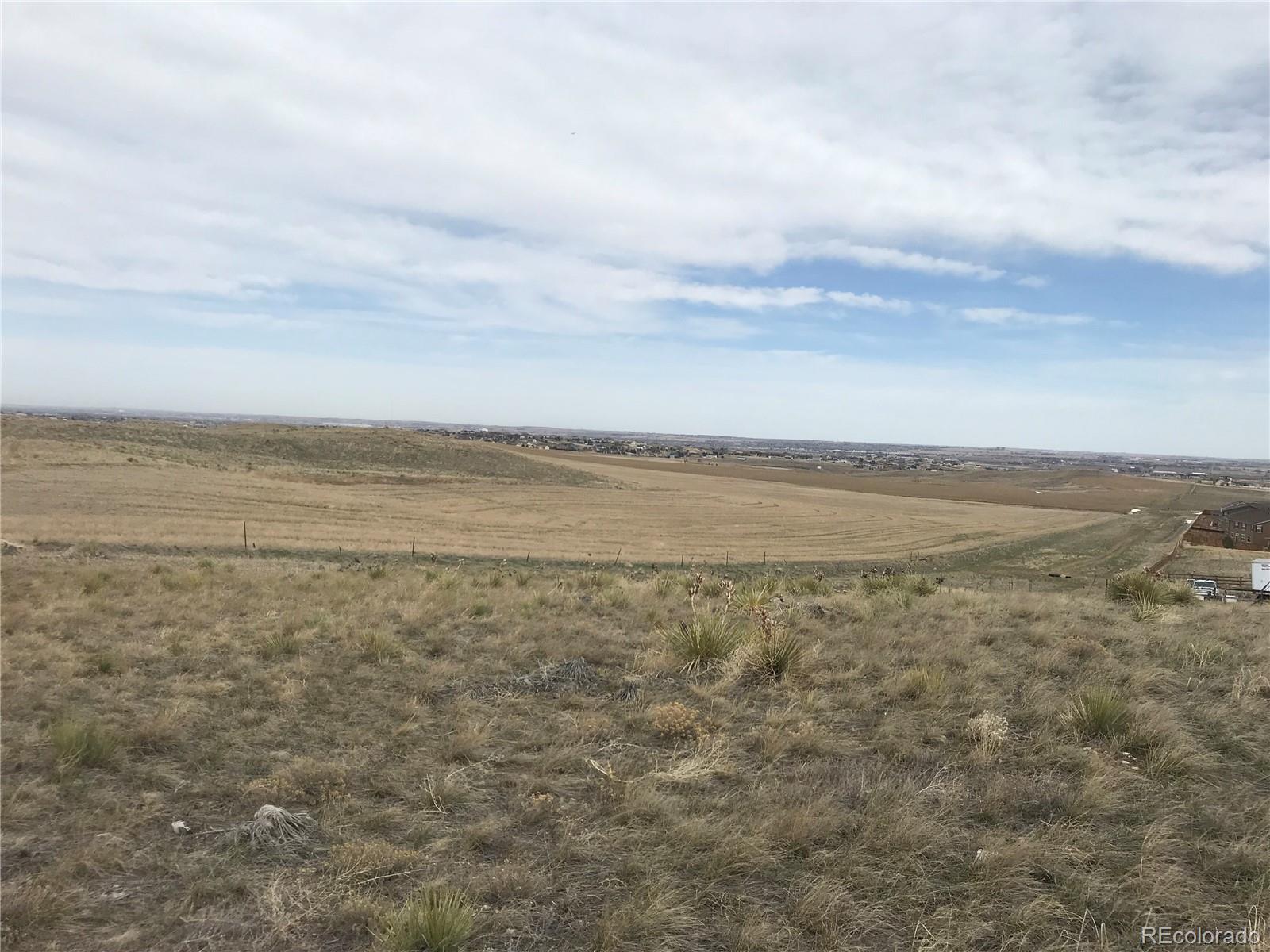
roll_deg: -2.0
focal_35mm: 28
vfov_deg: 49.7
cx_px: 635
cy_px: 476
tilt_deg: -1.3
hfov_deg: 63.4
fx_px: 1027
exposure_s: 1/4000
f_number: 1.8
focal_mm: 3.99
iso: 20
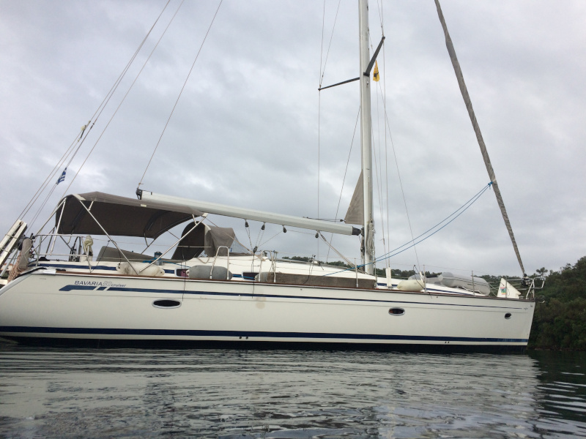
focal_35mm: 29
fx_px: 491
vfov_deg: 48.2
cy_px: 220
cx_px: 293
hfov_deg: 61.7
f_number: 2.2
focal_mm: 4.15
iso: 32
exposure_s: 1/244
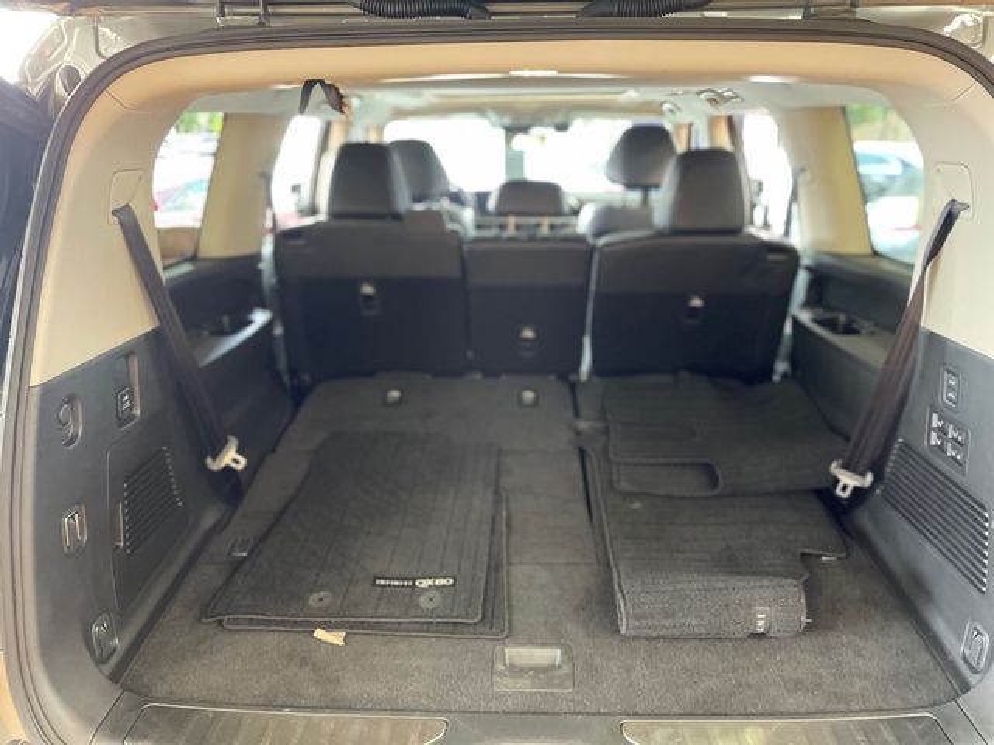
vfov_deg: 53.1
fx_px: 747
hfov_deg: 67.3
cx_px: 497
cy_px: 372
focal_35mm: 26
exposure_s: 1/40
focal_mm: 4.2
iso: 400
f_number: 1.6
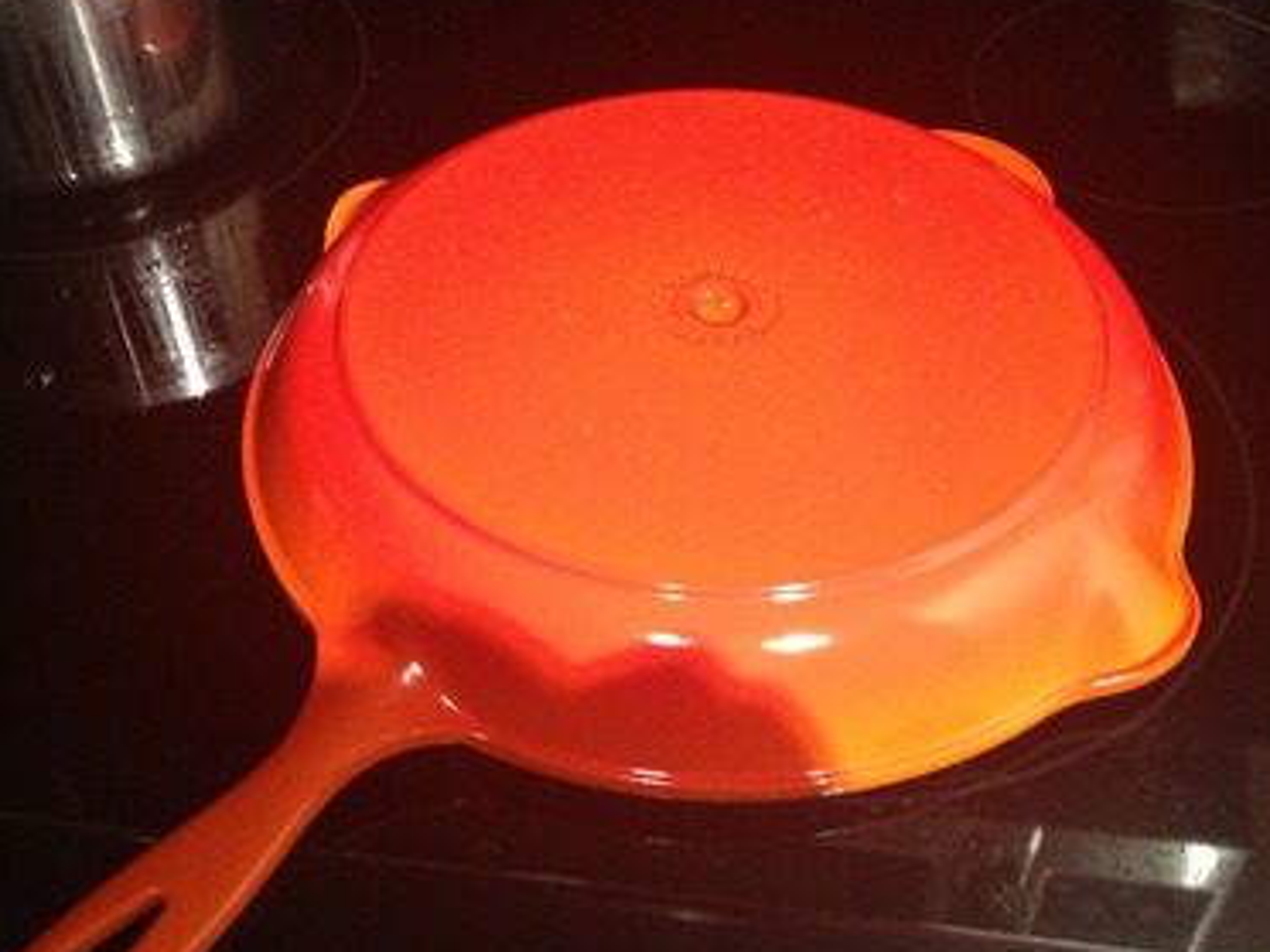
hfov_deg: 40.4
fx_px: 1724
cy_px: 537
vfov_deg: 30.8
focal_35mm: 47
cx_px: 632
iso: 320
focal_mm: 4.28
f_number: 2.4
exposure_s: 1/20
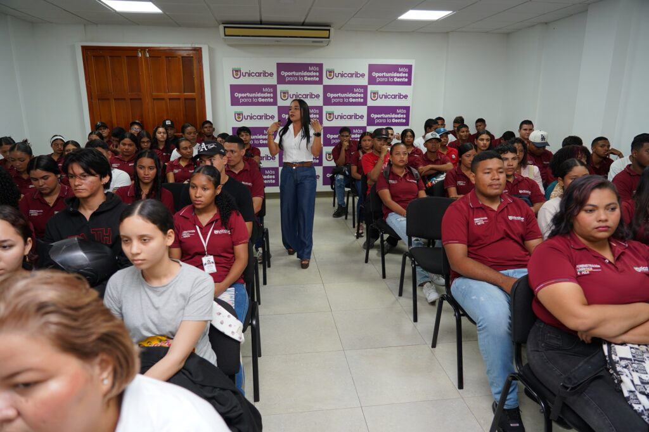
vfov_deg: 53.1
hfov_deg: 73.8
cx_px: 324
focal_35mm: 24
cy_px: 216
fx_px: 432
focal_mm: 24
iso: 640
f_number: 4
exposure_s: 1/100
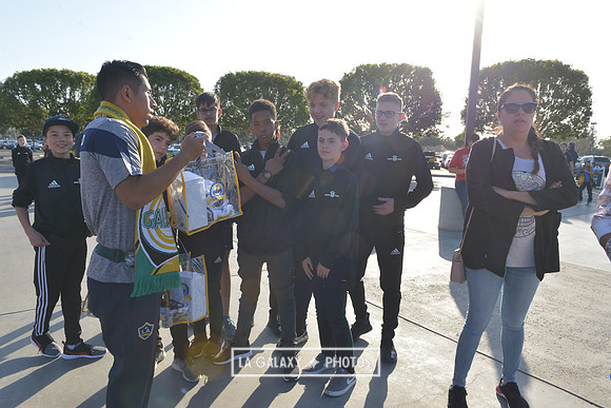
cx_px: 306
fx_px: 407
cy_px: 204
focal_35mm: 24
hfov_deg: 73.7
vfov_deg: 53.2
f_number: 11
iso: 400
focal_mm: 24
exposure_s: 1/250
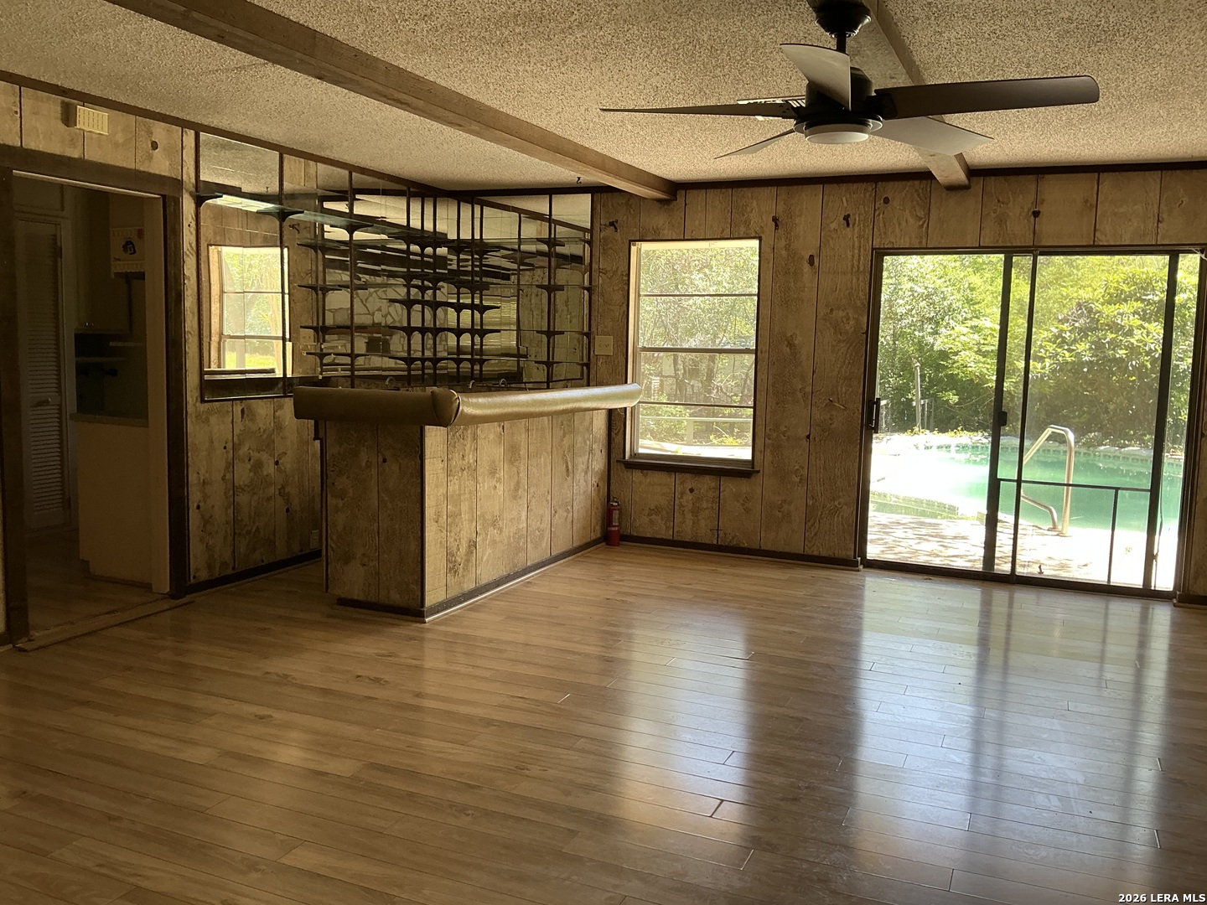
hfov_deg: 63.4
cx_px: 604
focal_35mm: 28
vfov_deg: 49.7
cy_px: 452
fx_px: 976
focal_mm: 3
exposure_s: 1/122
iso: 50
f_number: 1.8
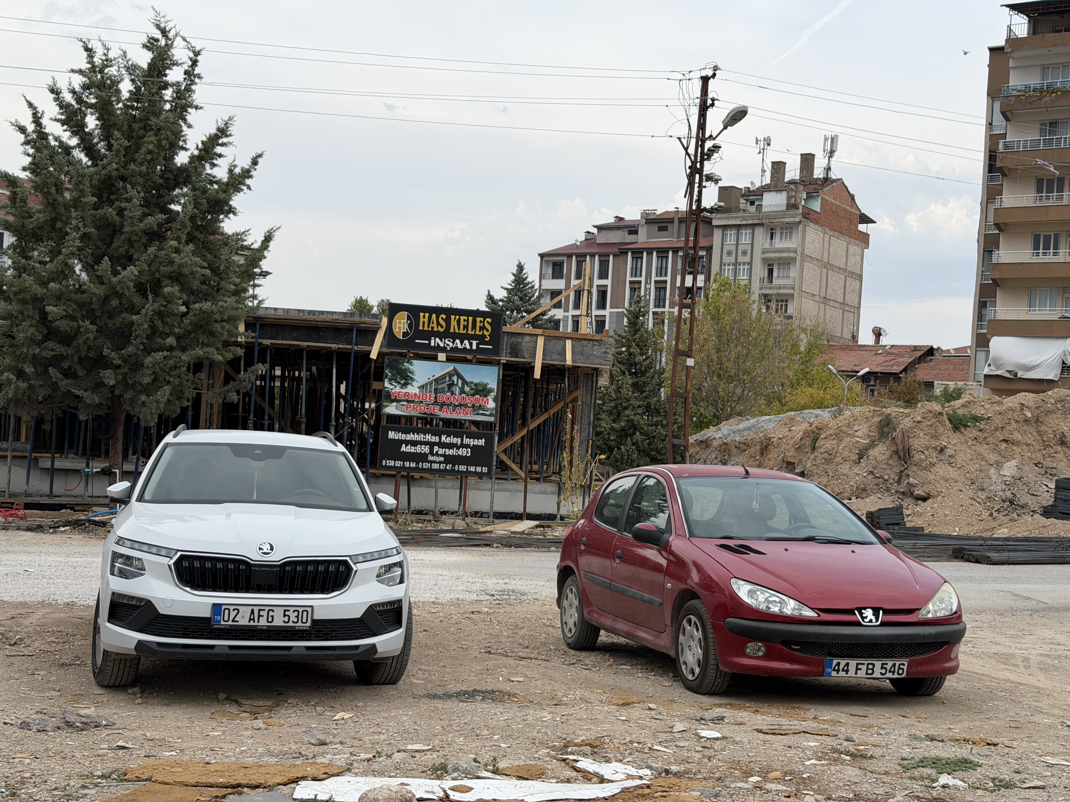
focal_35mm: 48
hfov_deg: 39.7
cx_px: 535
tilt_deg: +0.4
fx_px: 1484
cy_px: 401
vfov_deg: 30.3
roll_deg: -3.4
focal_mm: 6.76
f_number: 1.78
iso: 64
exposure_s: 1/1027
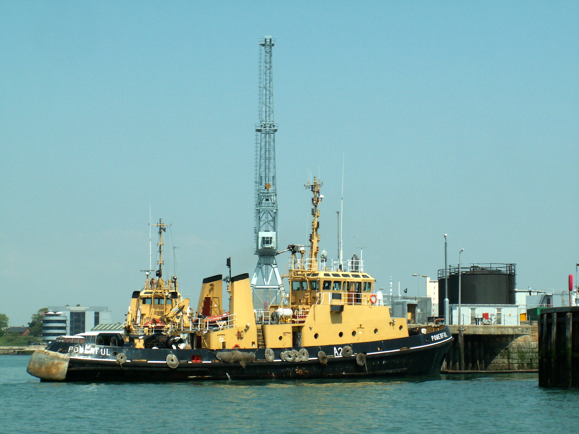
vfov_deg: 18.4
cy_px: 217
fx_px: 1338
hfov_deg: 24.4
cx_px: 290
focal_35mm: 80
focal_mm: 13.4
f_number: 8
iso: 50
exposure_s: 1/400
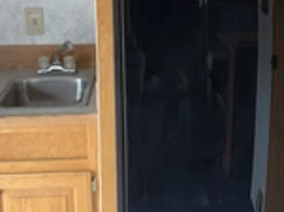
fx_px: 631
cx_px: 209
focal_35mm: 77
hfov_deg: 25.1
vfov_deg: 18.9
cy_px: 36
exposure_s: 1/60
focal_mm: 3
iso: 80
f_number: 1.8
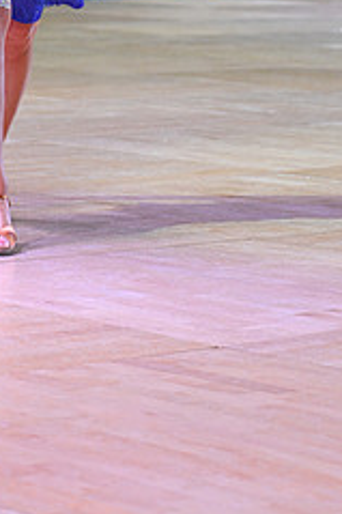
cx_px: 246
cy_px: -95
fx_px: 2840
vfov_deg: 10.2
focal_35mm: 199
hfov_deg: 6.9
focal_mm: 82
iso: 1600
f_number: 4
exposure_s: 1/250
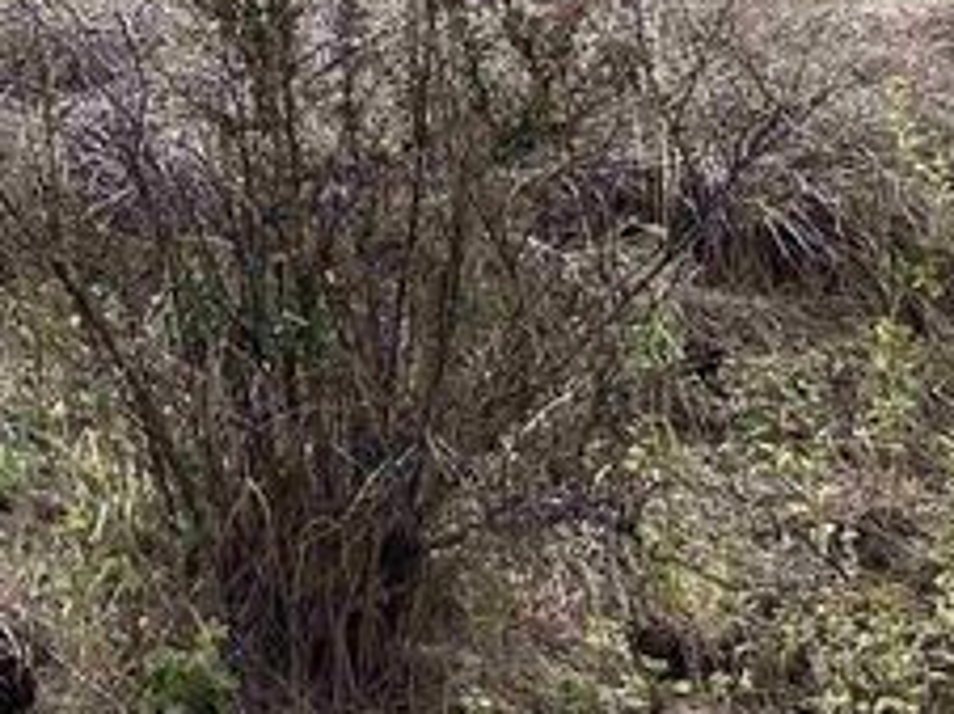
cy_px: -672
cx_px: -363
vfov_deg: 11.4
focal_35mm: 118
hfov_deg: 15.7
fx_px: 3249
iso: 50
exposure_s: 1/552
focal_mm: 5.7
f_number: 1.5
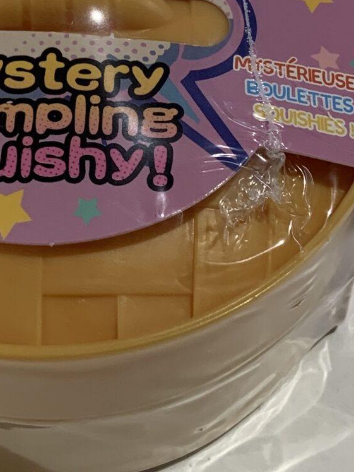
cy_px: 139
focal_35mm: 89
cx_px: 85
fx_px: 1214
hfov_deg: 16.5
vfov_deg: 21.9
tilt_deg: -53.7
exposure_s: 1/120
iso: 64
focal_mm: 4.25
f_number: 1.8
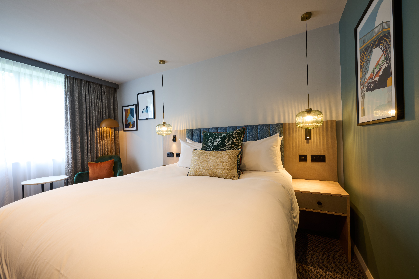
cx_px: 210
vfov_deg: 81.2
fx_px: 163
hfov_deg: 104.3
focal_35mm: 14
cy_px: 140
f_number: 16
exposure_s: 1.6
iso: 100
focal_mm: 14
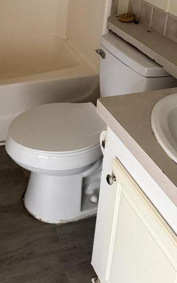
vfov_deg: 37.3
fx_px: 386
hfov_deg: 25.1
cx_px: 19
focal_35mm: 50
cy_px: 21
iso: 800
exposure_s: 1/49
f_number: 1.78
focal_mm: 6.76
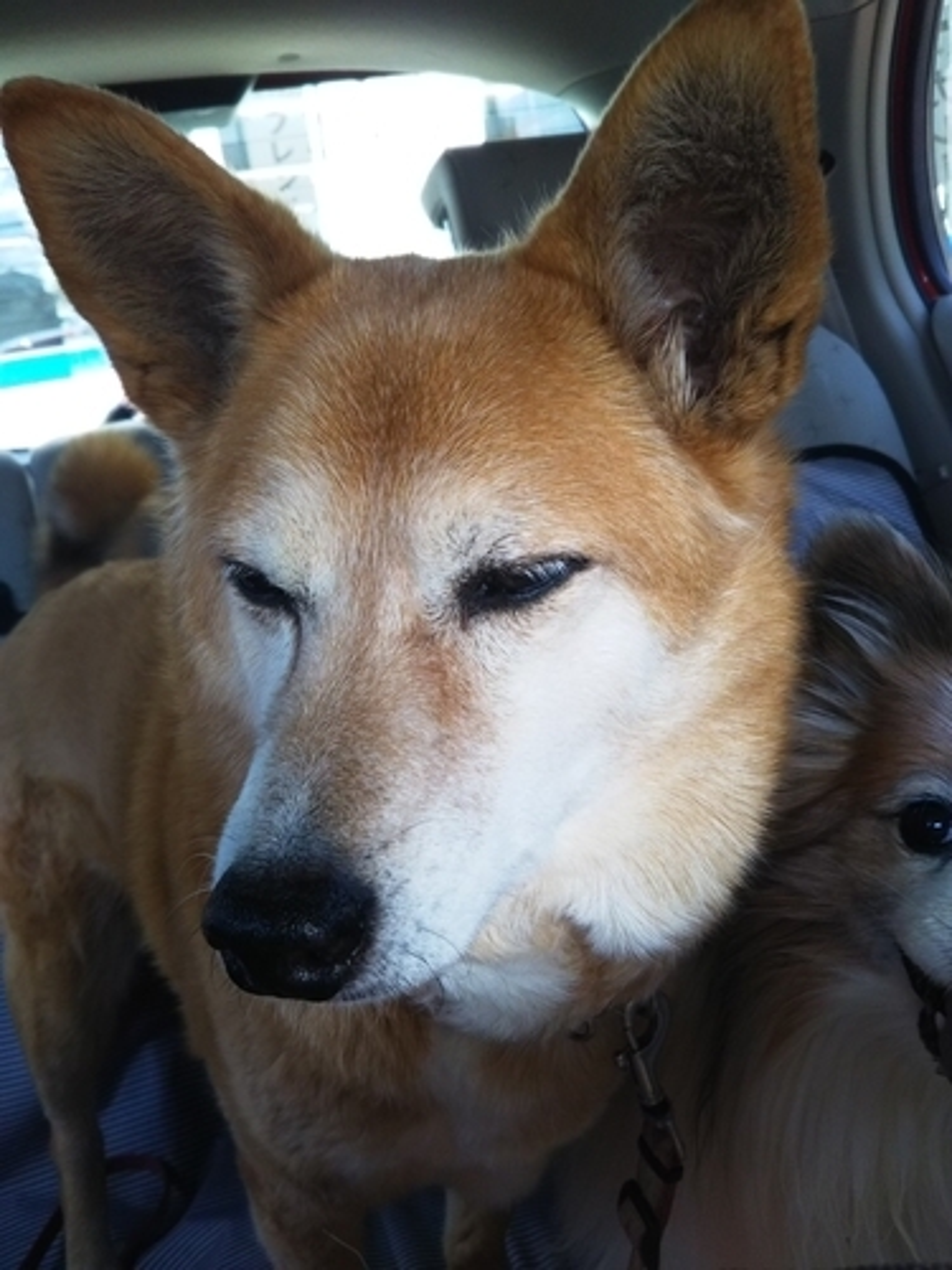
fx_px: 1100
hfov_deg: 46.8
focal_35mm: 30
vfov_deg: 60.0
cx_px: 476
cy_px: 635
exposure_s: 1/120
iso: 80
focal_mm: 4
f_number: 2.2
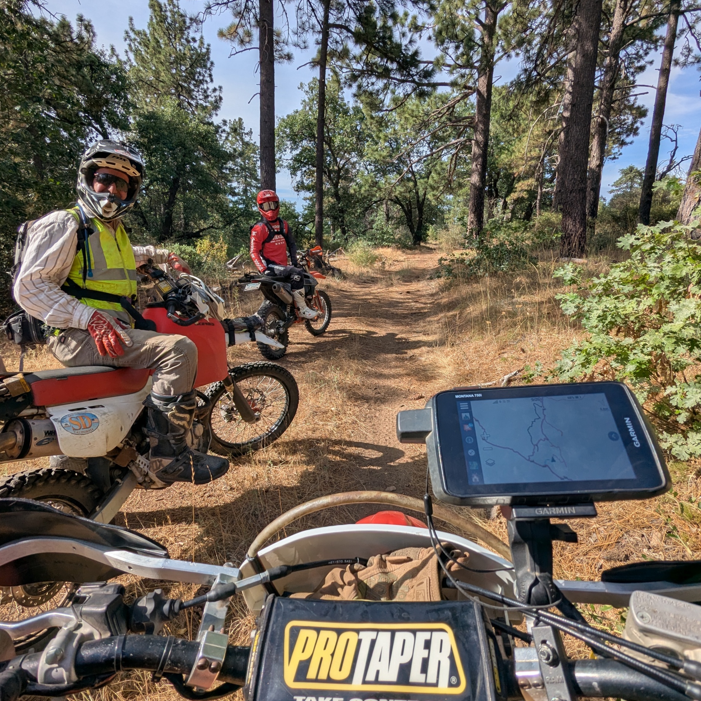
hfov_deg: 77.7
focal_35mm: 19
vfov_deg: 77.7
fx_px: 435
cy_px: 340
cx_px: 349
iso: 46
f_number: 2.2
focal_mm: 2.35
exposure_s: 1/1348
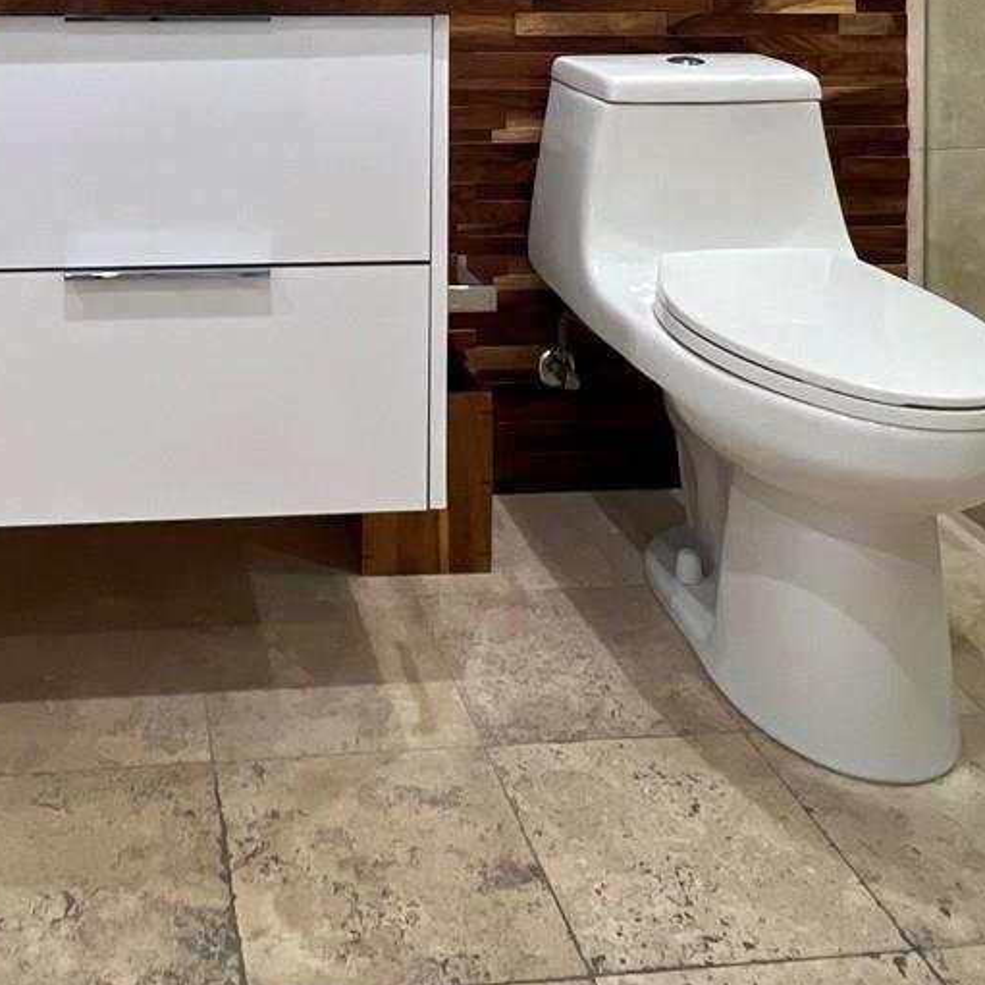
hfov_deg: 44.2
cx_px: 222
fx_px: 1159
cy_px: -120
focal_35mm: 36
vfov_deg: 37.7
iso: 200
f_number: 1.8
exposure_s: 1/120
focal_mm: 1.57
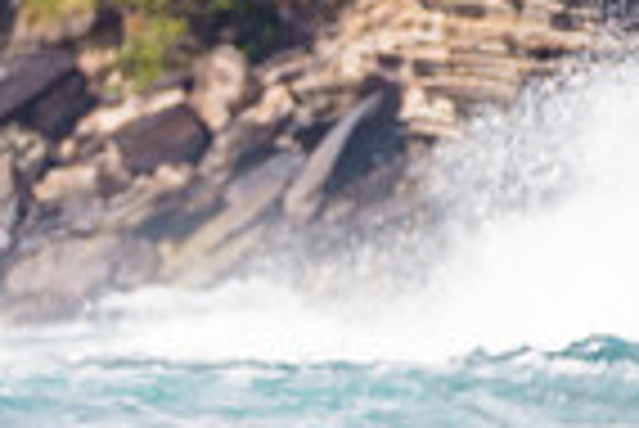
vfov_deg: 0.6
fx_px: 44402
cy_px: 538
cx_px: -162
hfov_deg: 0.8
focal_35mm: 2499
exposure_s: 1/2000
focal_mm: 500
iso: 180
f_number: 5.6
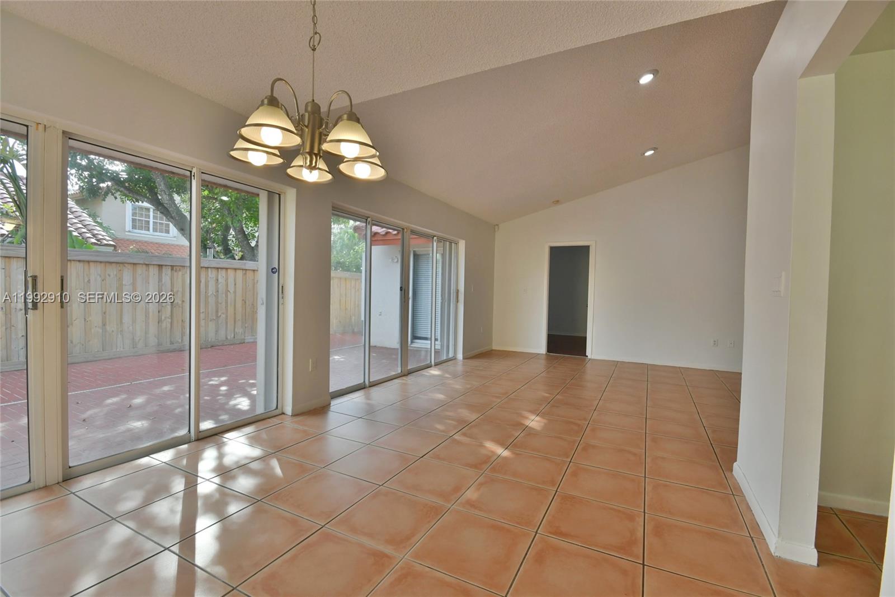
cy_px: 298
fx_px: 373
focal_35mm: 15
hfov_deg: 100.4
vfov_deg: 77.3
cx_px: 448
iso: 1000
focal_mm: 10
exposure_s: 1/250
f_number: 8
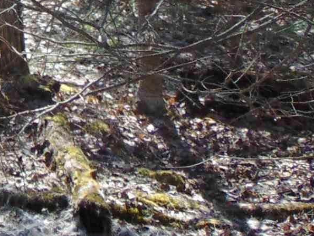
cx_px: -259
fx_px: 1171
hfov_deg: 13.6
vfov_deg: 10.8
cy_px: -178
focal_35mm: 129
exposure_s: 1/250
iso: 80
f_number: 3
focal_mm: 4.5
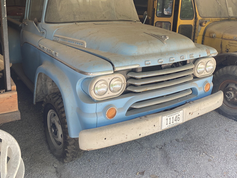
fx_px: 246
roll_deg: -2.3
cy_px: 57
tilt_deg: -12.4
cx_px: 112
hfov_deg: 51.3
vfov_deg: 39.1
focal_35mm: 36
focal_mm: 4.25
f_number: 1.8
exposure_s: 1/122
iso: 40
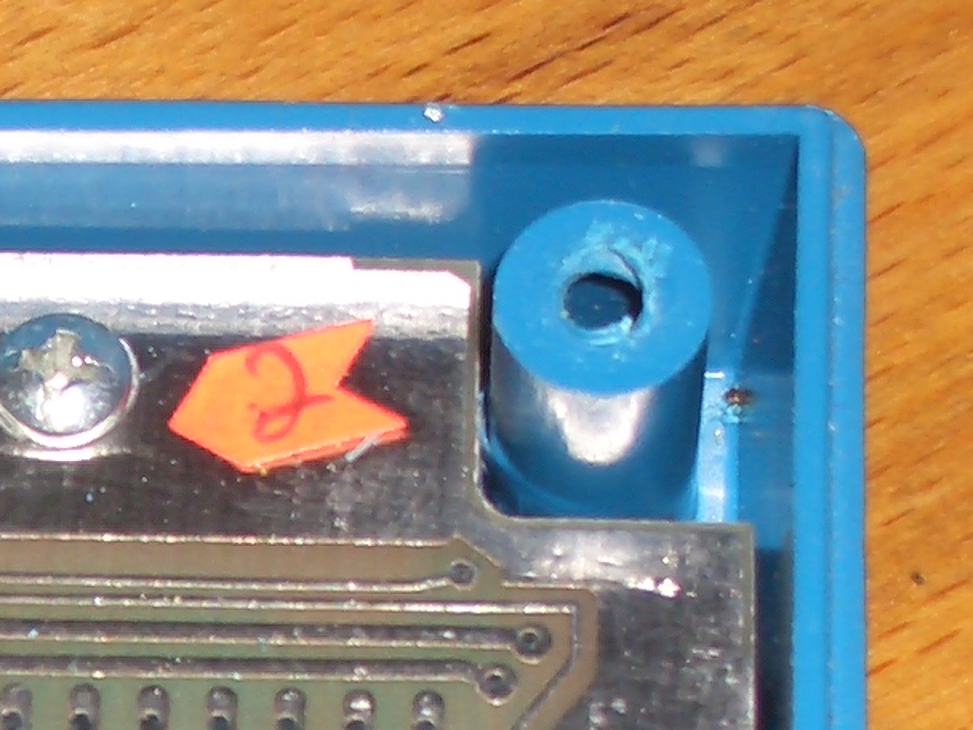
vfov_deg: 5.6
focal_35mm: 261
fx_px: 7336
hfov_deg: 7.4
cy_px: 1167
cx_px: -555
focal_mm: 10.2
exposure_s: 1/60
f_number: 3.5
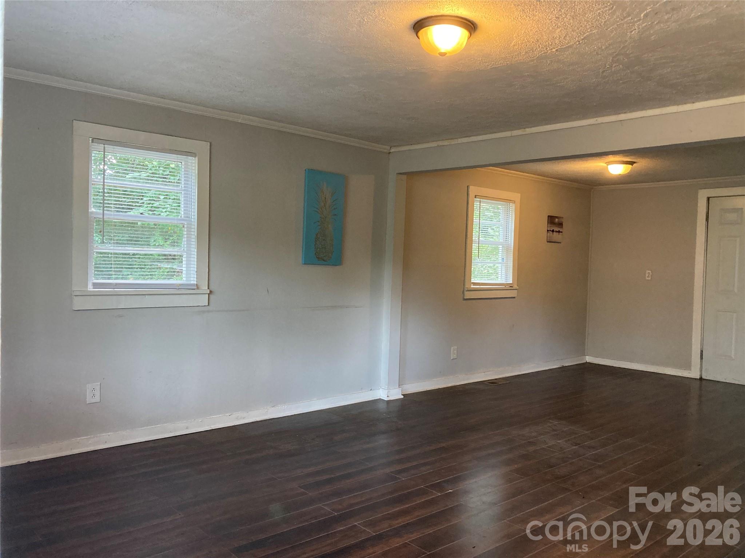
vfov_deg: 49.7
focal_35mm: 28
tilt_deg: -0.4
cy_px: 279
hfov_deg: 63.4
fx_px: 603
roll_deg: -1.7
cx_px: 372
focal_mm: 3.99
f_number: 1.8
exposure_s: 1/60
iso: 250
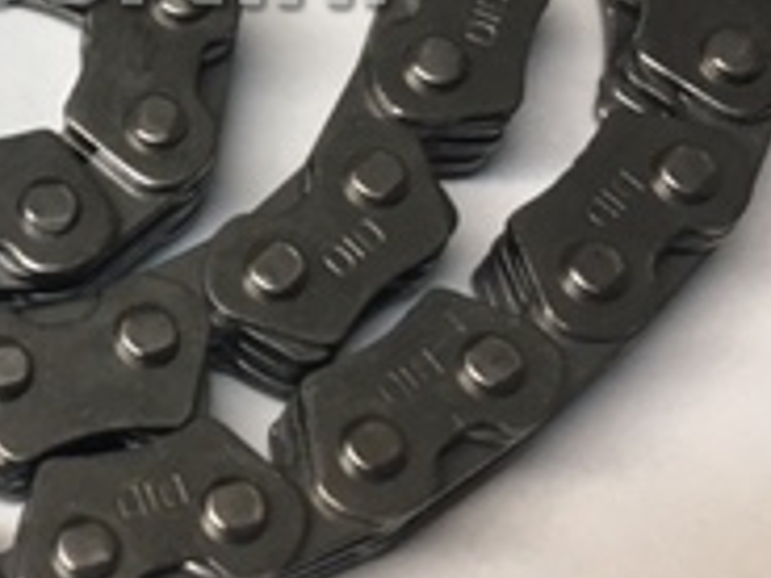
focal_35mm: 101
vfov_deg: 14.4
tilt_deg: -61.4
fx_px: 2250
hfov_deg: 17.8
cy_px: -34
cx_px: -323
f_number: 2.2
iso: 100
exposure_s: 1/33
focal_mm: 4.15
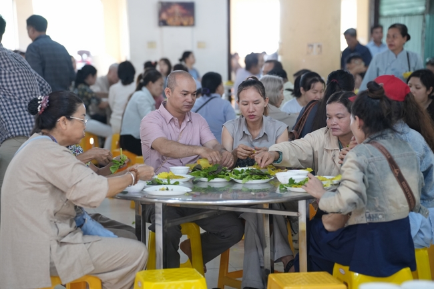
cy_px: 144
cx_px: 217
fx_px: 1097
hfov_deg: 22.4
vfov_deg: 15.0
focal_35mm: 91
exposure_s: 1/160
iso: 2500
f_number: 2.8
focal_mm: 91
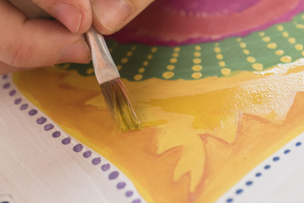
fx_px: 1655
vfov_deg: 7.0
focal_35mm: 196
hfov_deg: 10.5
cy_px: 32
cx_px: 161
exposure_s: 1/50
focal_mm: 60
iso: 100
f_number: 4
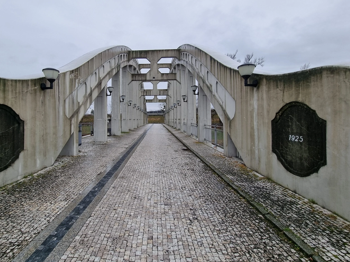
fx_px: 152
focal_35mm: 15
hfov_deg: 97.5
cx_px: 149
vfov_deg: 81.4
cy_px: 114
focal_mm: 2.2
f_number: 2.2
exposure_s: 1/253
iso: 50
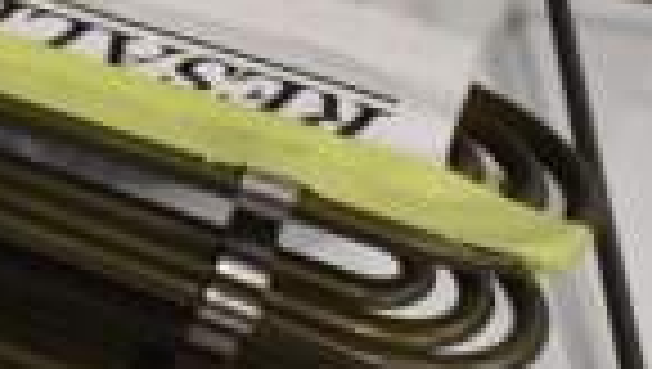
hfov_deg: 12.8
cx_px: -683
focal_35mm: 145
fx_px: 2510
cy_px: 250
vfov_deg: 8.4
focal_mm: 22
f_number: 3.8
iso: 900
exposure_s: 1/40
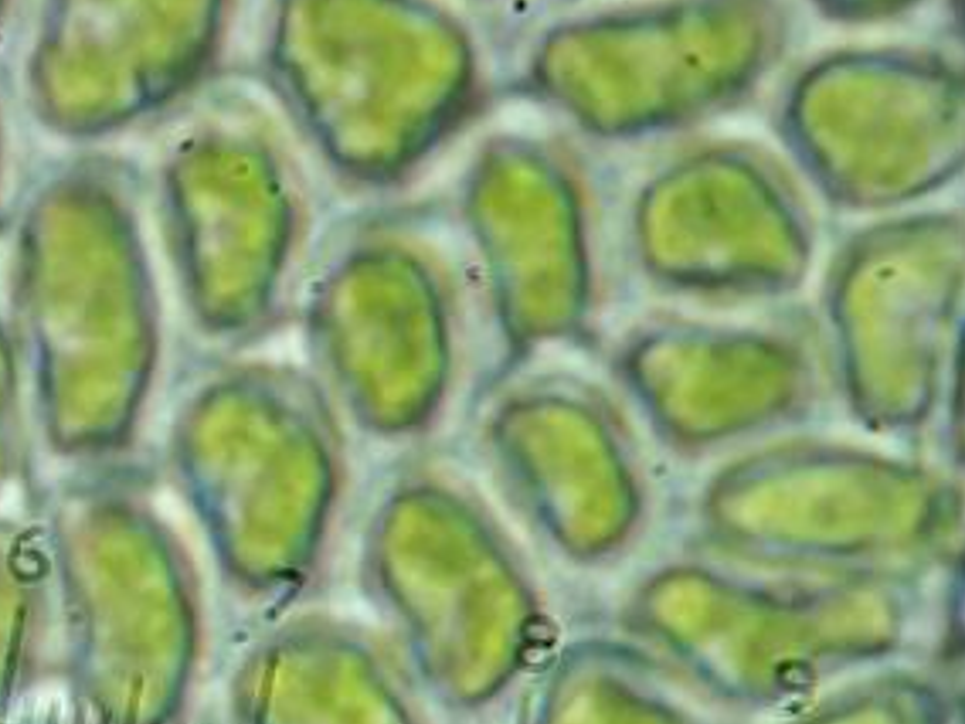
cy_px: 697
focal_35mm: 225
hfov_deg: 8.7
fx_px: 6272
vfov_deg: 6.6
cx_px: -105
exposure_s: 1/25
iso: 1000
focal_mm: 18
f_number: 4.9
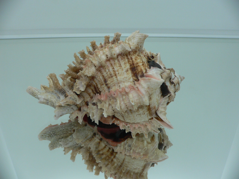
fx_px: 242
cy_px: 90
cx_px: 120
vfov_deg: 40.7
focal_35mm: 35
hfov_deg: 52.6
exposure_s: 1/60
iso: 100
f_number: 2.8
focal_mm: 4.6
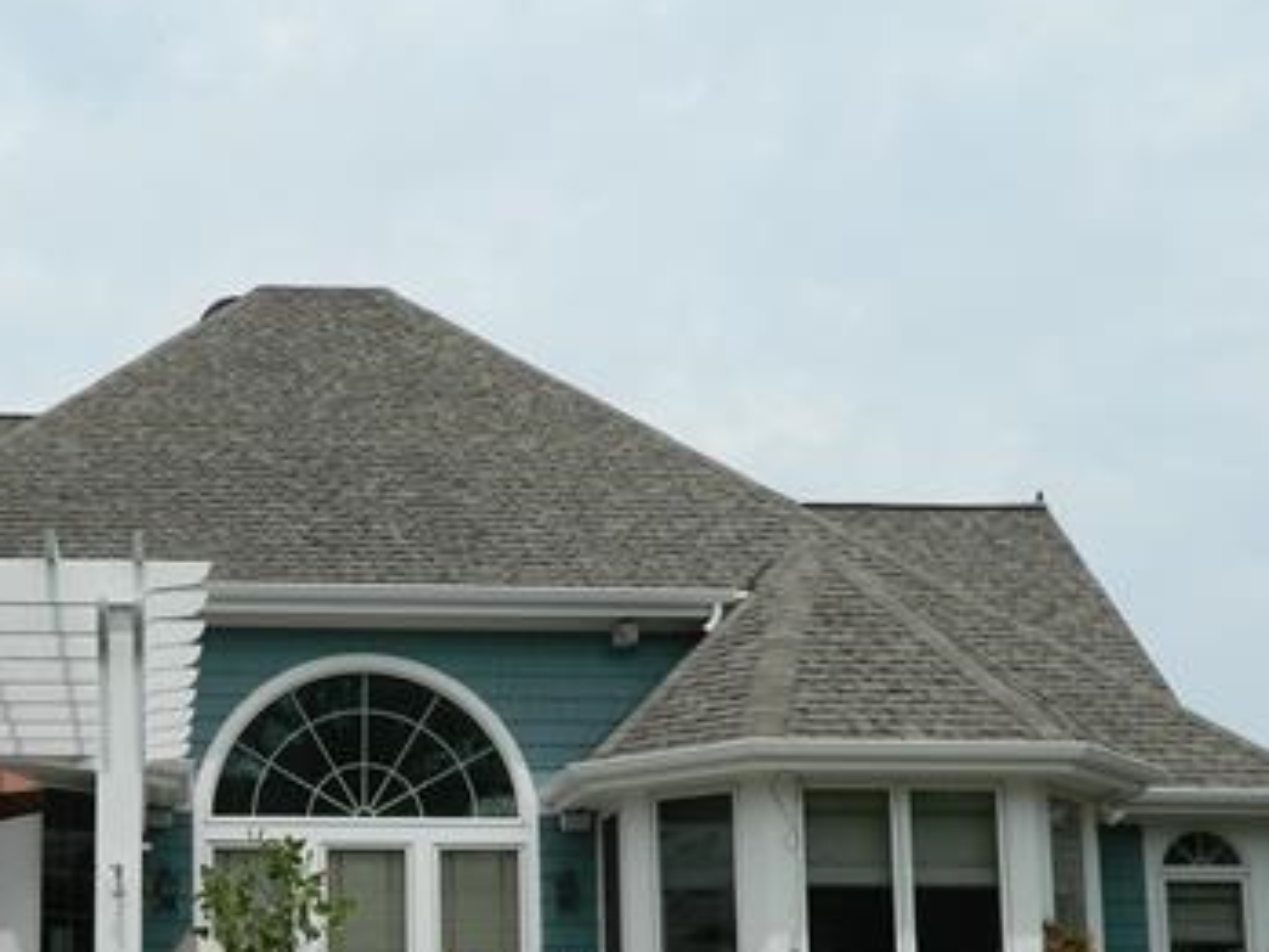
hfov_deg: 32.9
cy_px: 802
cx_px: 259
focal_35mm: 57
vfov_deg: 25.1
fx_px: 2090
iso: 80
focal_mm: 5.6
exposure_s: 1/200
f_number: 9.1
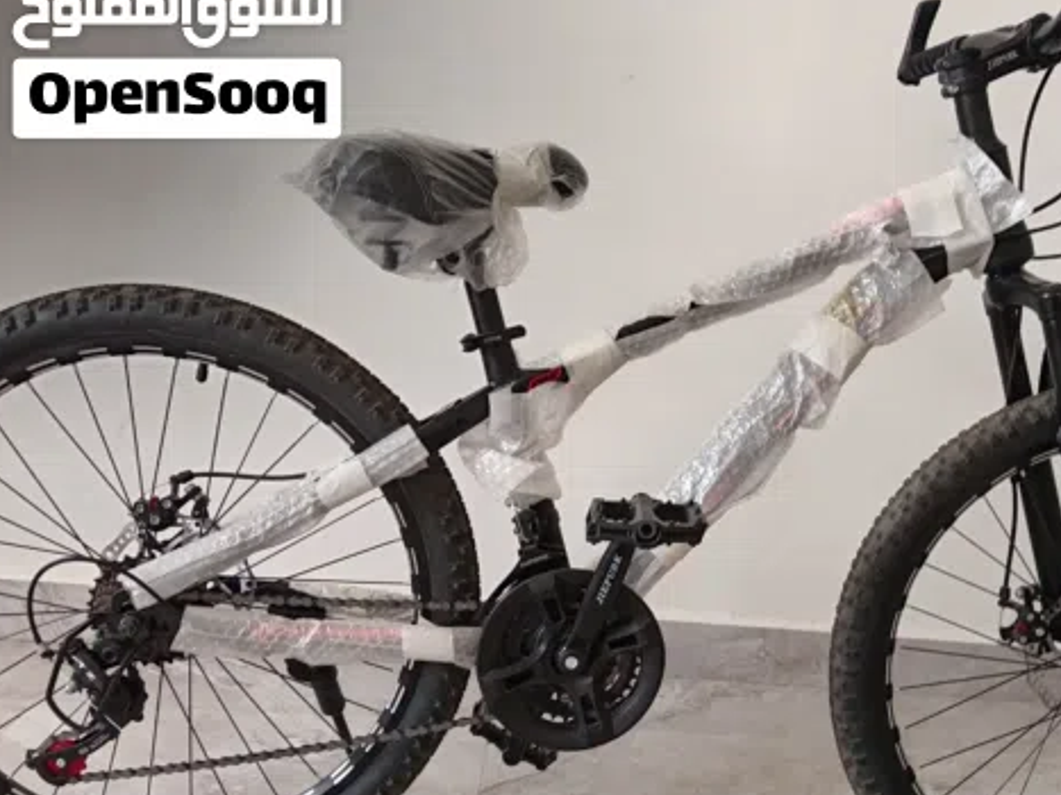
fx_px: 1134
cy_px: 466
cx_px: 684
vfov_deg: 38.5
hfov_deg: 49.5
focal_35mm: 37
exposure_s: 1/25
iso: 770
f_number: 1.8
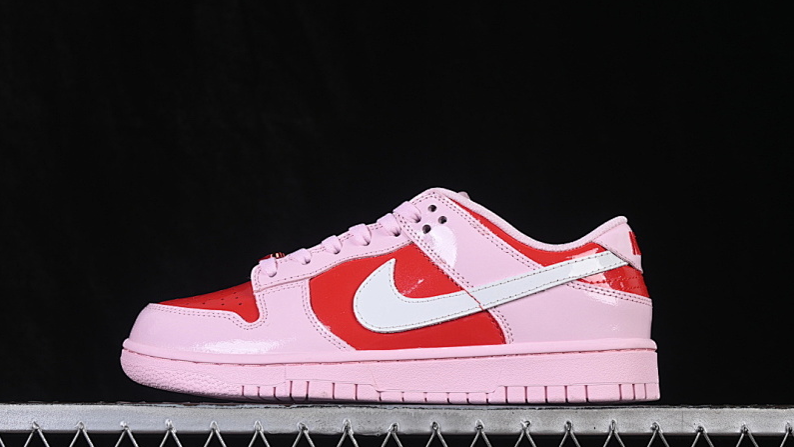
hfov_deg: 26.9
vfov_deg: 15.3
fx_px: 1663
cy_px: 238
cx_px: 396
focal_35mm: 79
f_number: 8
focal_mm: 50
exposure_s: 1/80
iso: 160
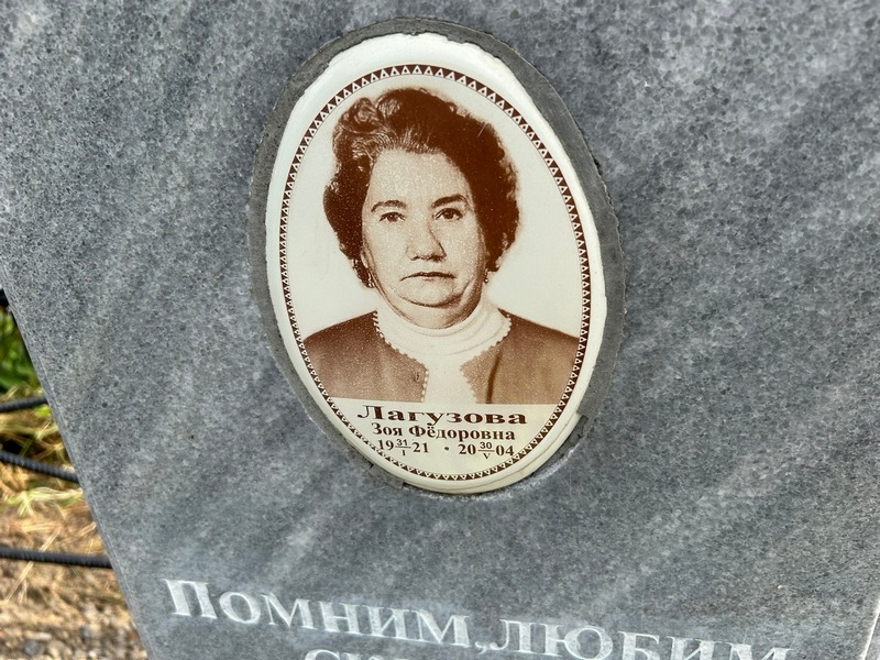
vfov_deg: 53.1
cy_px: 330
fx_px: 661
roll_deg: +4.4
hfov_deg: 67.3
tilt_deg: -24.7
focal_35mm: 26
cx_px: 440
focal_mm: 5.7
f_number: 1.5
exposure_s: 1/1838
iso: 50
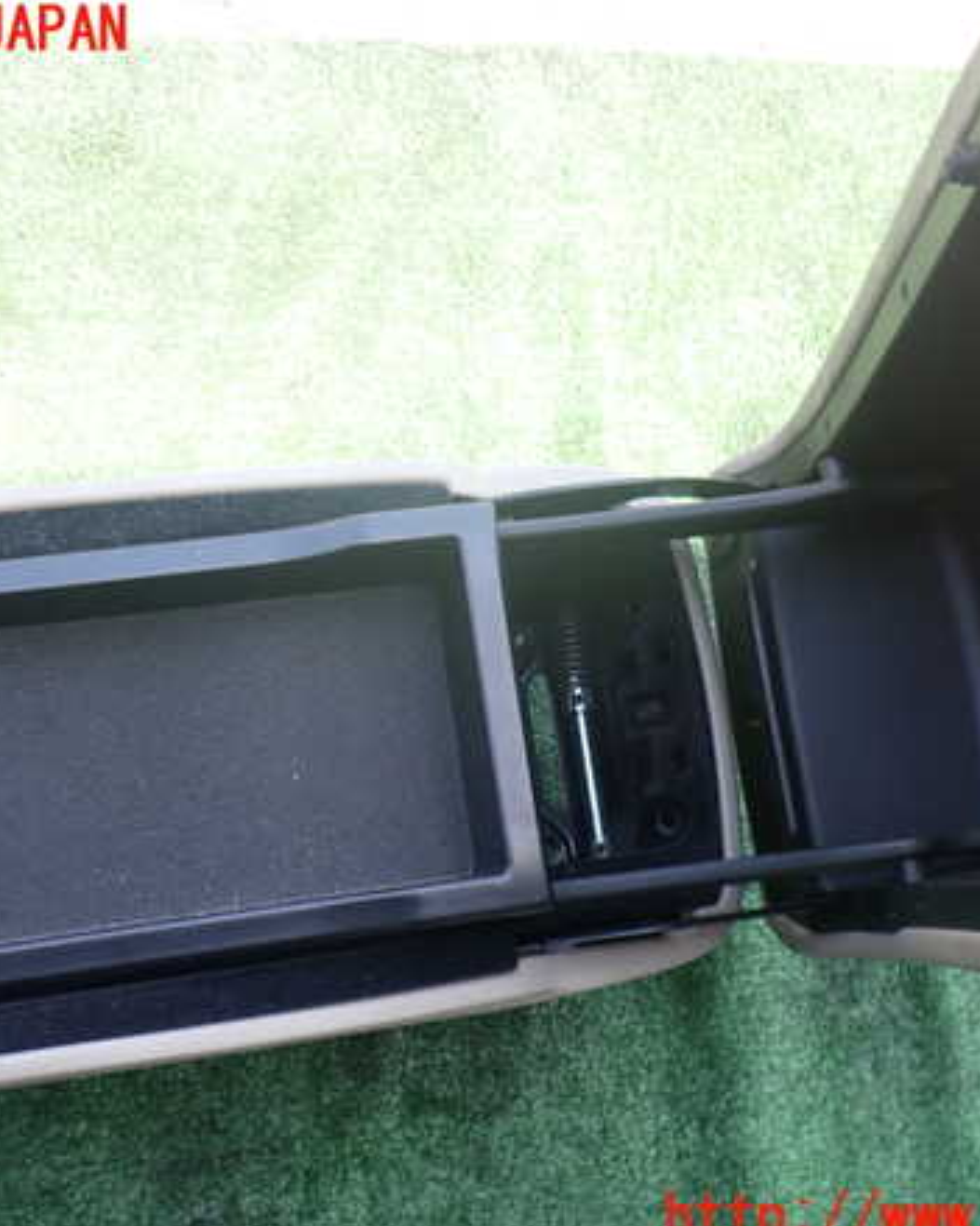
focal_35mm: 40
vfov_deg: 45.8
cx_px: 458
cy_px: 626
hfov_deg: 37.3
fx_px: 1451
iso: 100
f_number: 2.3
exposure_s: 1/160
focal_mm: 5.4
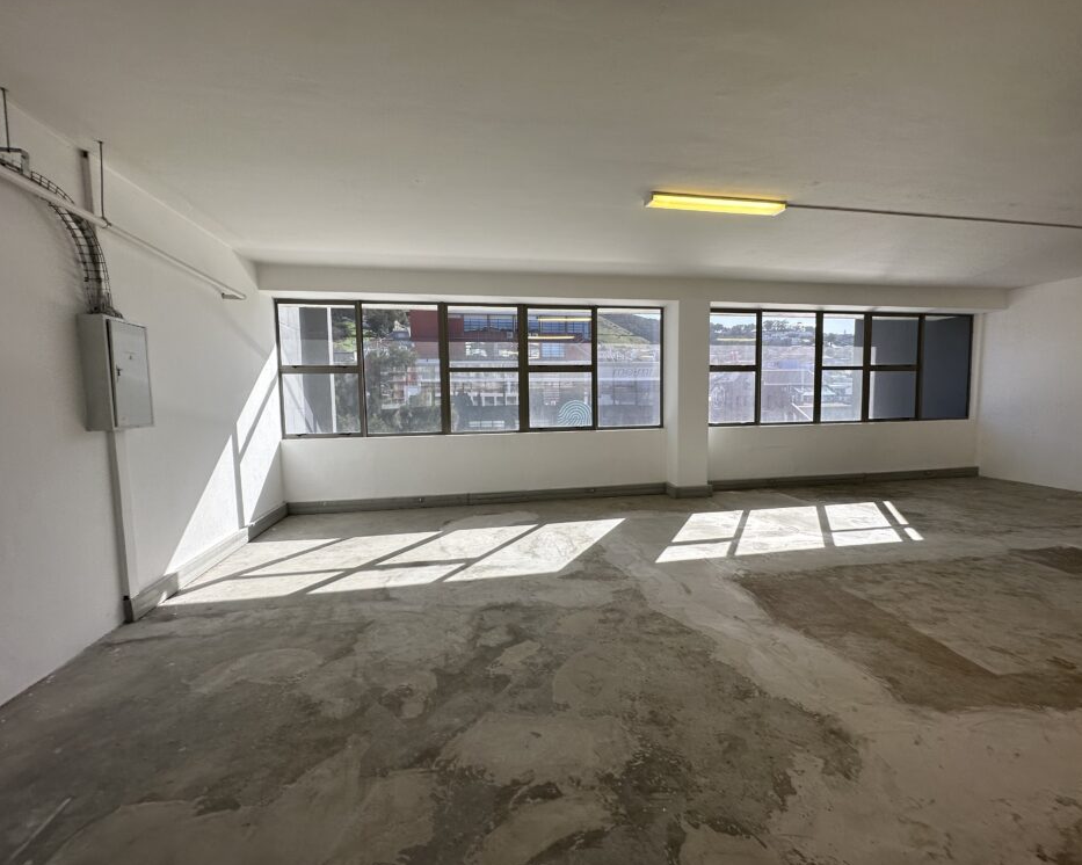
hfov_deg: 96.8
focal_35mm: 15
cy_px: 434
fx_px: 480
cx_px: 557
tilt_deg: -7.3
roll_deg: +1.2
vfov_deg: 84.0
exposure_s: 1/100
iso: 40
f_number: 2.2
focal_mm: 2.22
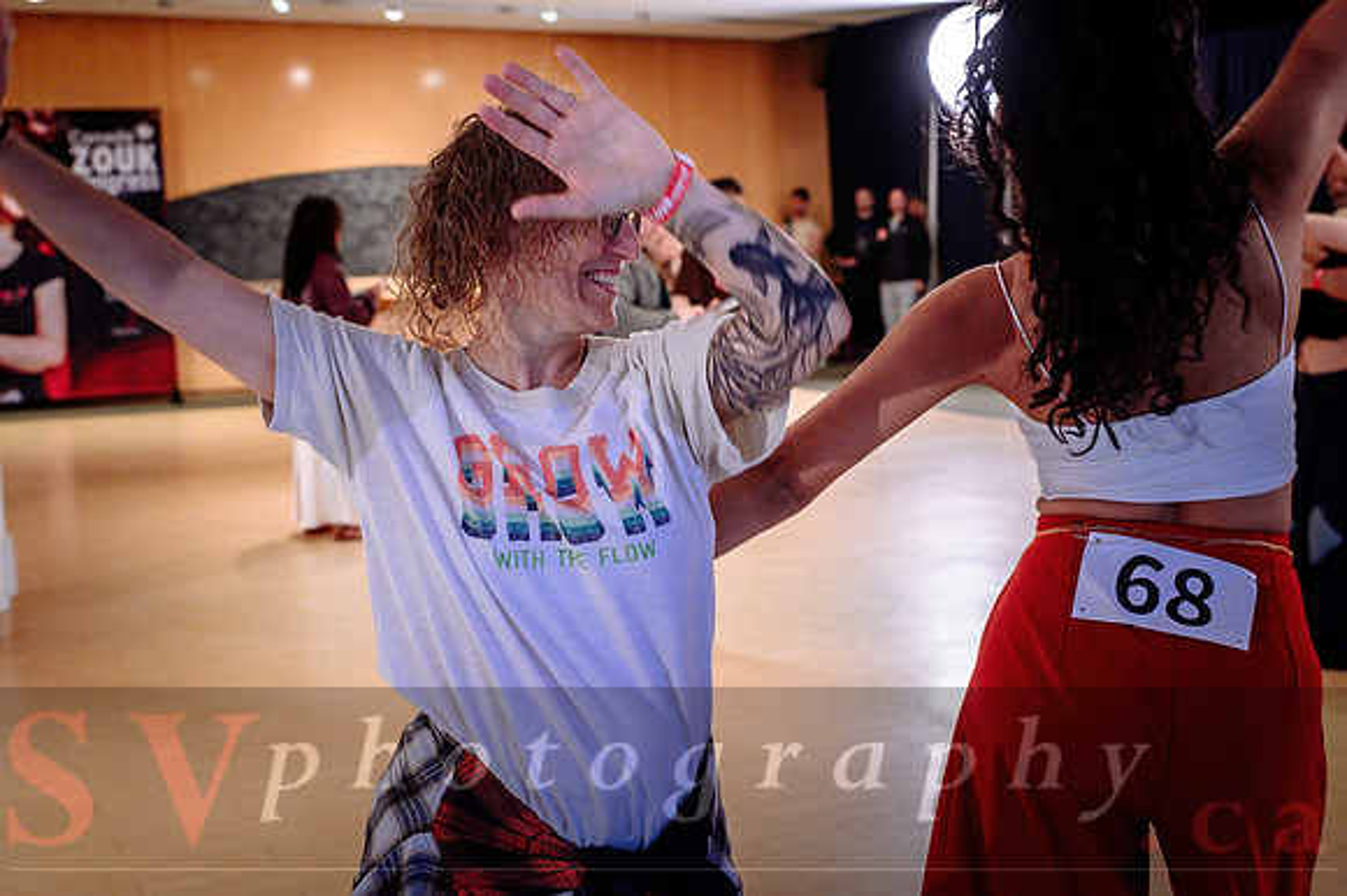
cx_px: 674
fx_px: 1571
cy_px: 448
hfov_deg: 46.4
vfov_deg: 31.9
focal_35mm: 42
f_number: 3.2
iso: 1250
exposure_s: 1/200
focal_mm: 28
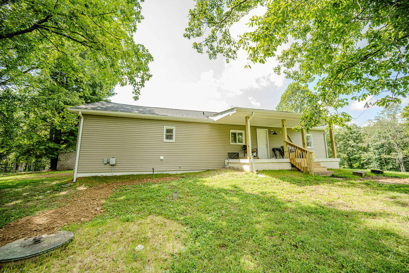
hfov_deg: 104.2
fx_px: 159
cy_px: 136
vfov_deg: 81.2
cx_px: 204
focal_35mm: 14
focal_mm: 14
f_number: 4
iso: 1600
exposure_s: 1/3200
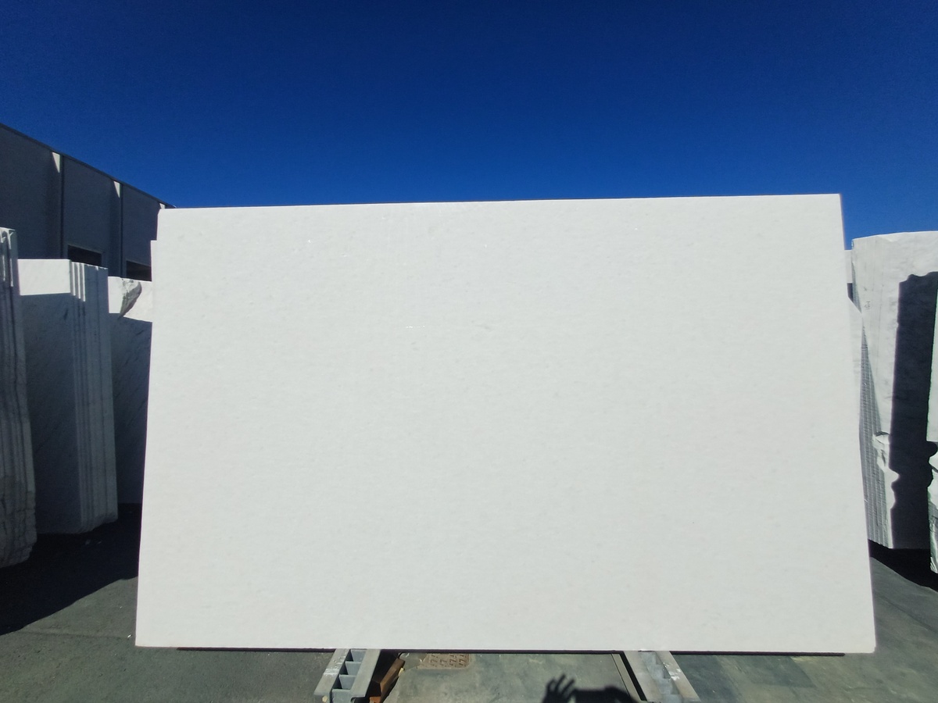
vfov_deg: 78.1
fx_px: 434
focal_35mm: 16
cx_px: 469
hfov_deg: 94.5
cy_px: 352
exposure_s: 1/2809
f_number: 2.2
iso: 40
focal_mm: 1.64
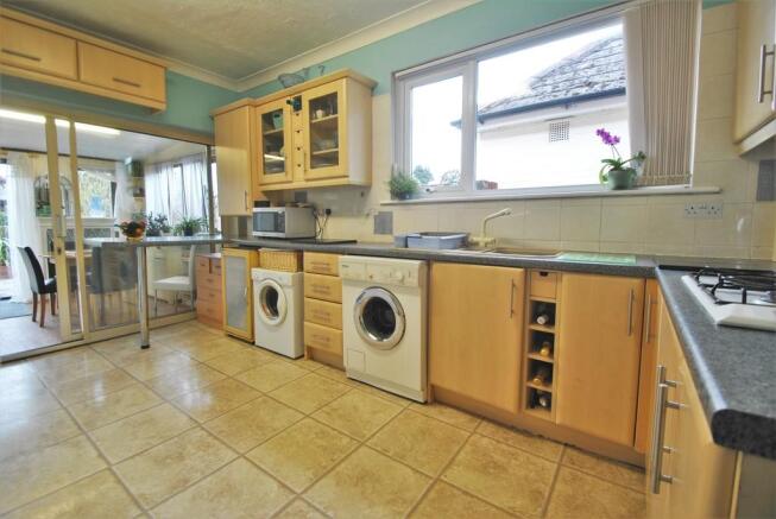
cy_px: 260
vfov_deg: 77.5
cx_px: 388
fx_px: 324
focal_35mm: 15
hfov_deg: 100.3
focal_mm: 10
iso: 200
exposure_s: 1/60
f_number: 4
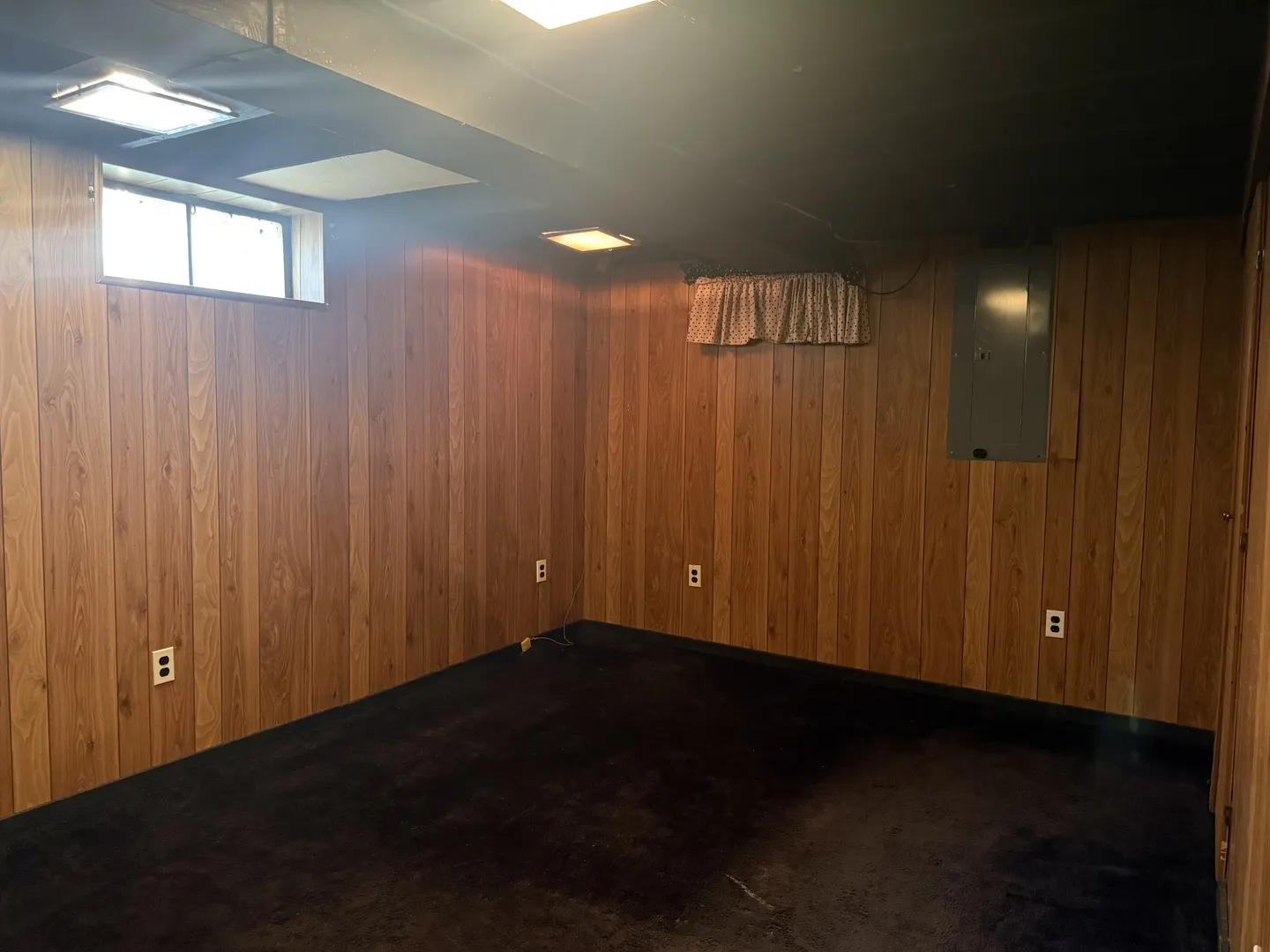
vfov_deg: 56.8
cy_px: 476
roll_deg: -0.8
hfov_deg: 71.6
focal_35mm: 24
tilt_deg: -3.0
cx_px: 635
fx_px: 881
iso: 1000
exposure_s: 1/30
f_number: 1.78
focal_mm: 6.76
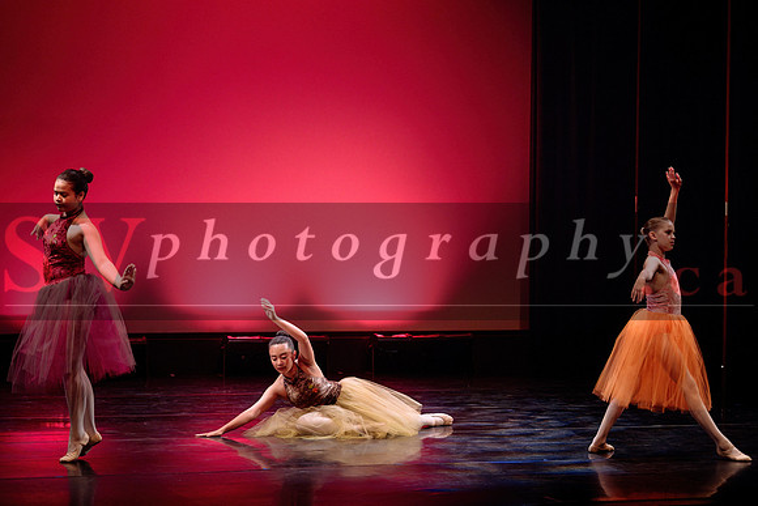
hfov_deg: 20.0
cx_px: 379
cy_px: 253
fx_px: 2148
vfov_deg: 13.4
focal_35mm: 102
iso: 1600
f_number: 2.8
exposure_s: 1/200
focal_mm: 102
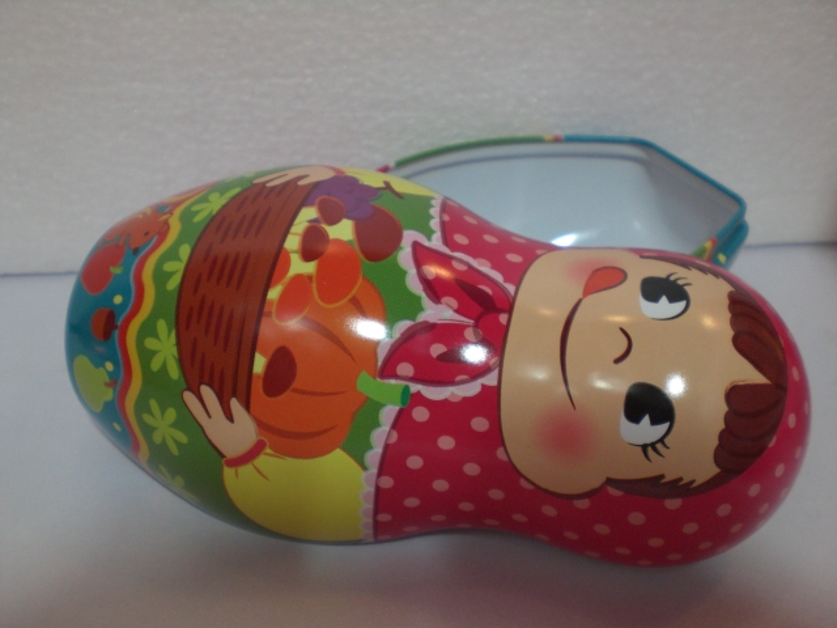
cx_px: 418
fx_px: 919
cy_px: 314
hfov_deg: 49.0
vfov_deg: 37.7
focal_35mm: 38
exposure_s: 1/30
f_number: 3.1
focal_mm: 6.3
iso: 200
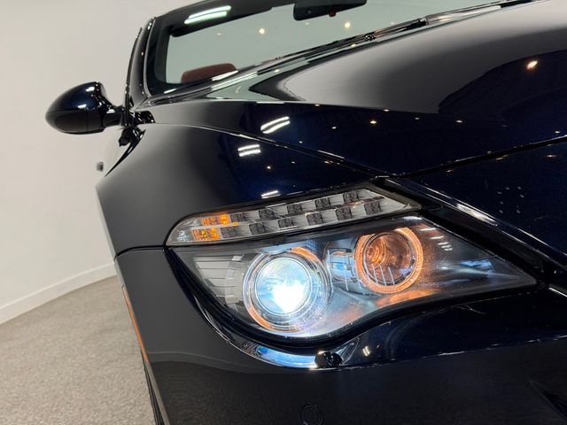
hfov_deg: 39.7
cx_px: 284
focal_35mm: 48
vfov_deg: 30.3
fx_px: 786
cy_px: 212
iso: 80
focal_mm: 6.76
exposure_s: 1/302
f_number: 1.78
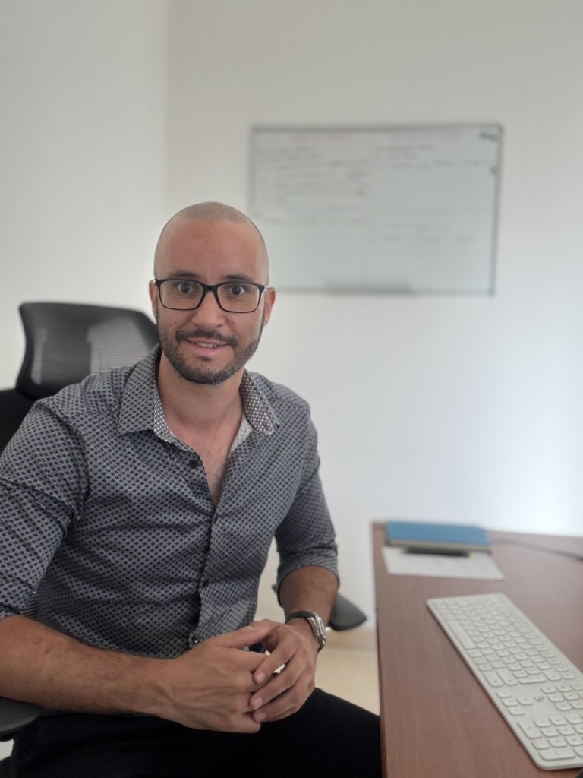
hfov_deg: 46.8
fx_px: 674
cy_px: 389
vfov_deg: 60.0
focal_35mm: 30
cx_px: 292
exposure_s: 1/61
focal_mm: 2.71
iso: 80
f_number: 1.9
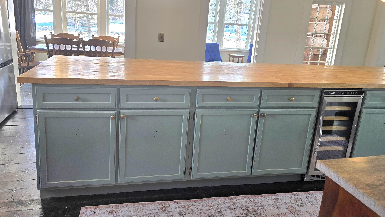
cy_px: 89
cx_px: 188
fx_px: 265
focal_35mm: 26
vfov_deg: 44.2
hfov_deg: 71.9
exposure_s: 1/120
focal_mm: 6.3
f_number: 1.7
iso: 64
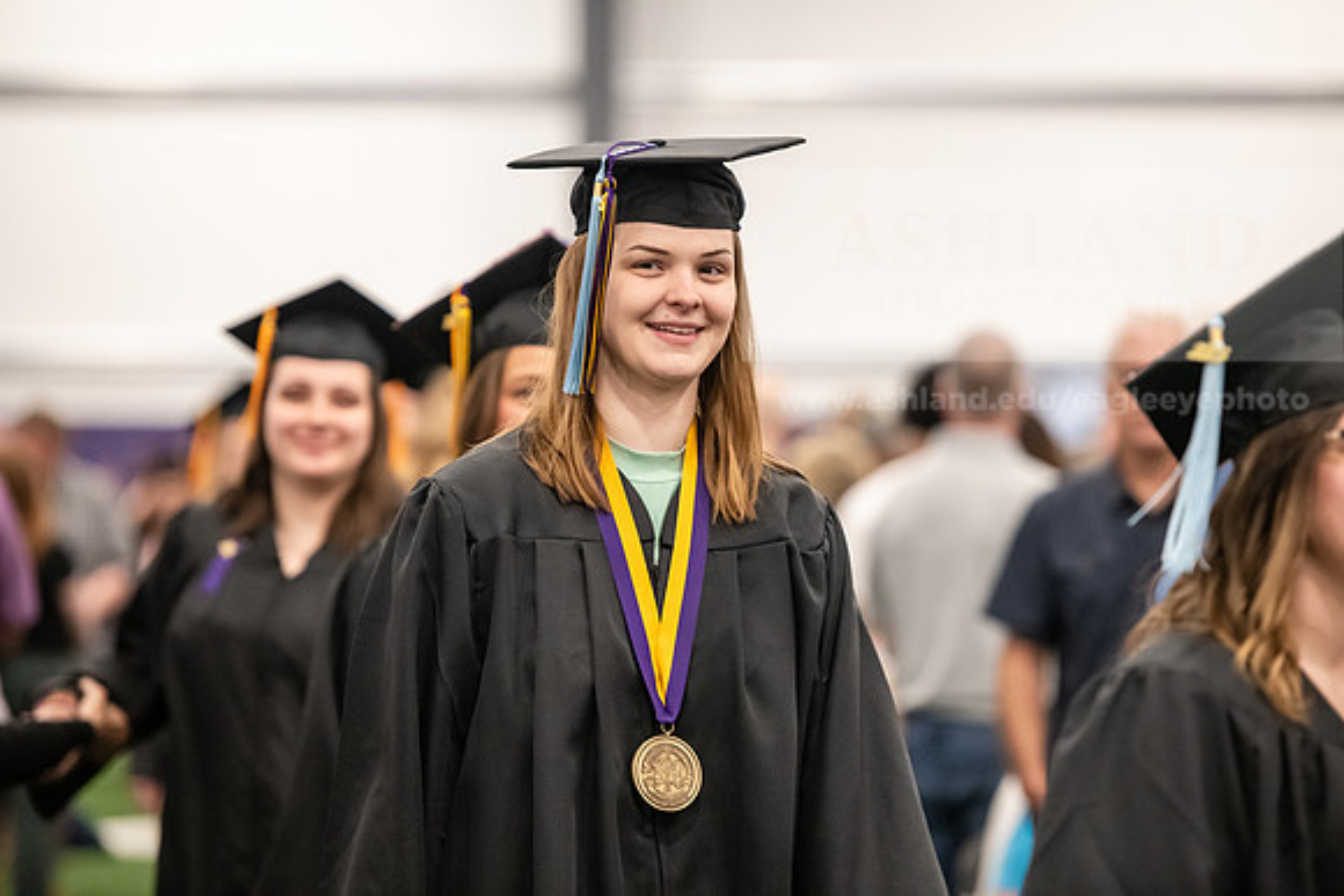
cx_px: 672
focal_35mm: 170
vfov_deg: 8.1
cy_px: 448
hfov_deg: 12.1
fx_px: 6348
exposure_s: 1/200
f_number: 3.2
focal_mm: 170
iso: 3200
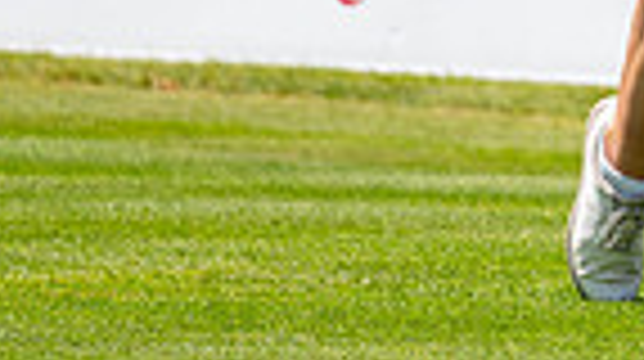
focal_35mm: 1275
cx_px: 991
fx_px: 21744
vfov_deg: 0.9
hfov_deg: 1.7
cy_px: -506
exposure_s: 1/1250
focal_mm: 300
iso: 200
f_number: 5
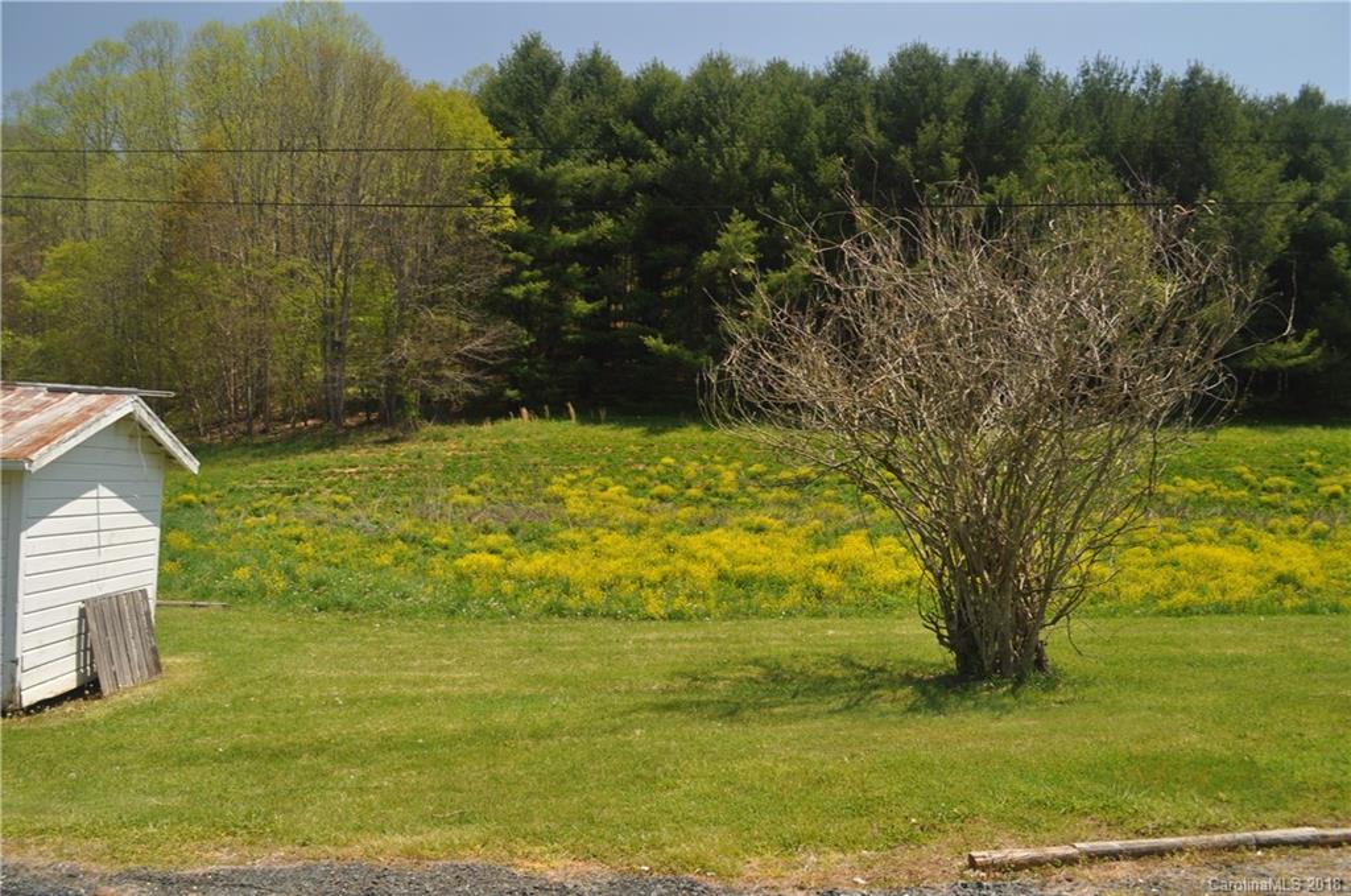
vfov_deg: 47.8
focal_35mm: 27
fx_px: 1011
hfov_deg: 67.5
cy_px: 448
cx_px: 676
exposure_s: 1/200
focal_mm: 18
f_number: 7.1
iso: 200
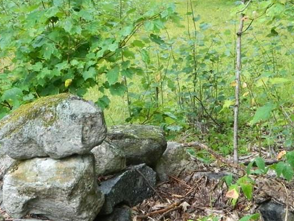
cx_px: 151
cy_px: 11
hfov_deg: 18.0
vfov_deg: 13.4
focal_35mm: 109
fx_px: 926
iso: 400
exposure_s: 1/50
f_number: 3.8
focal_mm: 10.2
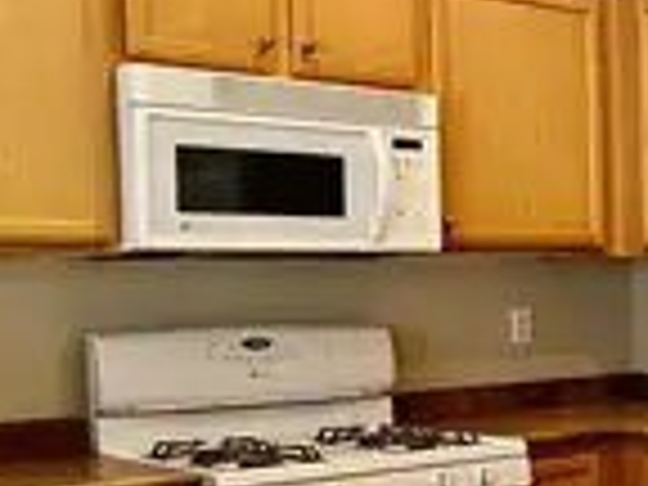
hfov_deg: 24.4
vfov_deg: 20.3
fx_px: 1348
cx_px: 788
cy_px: 351
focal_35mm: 72
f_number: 1.5
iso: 125
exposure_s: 1/60
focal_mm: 5.7
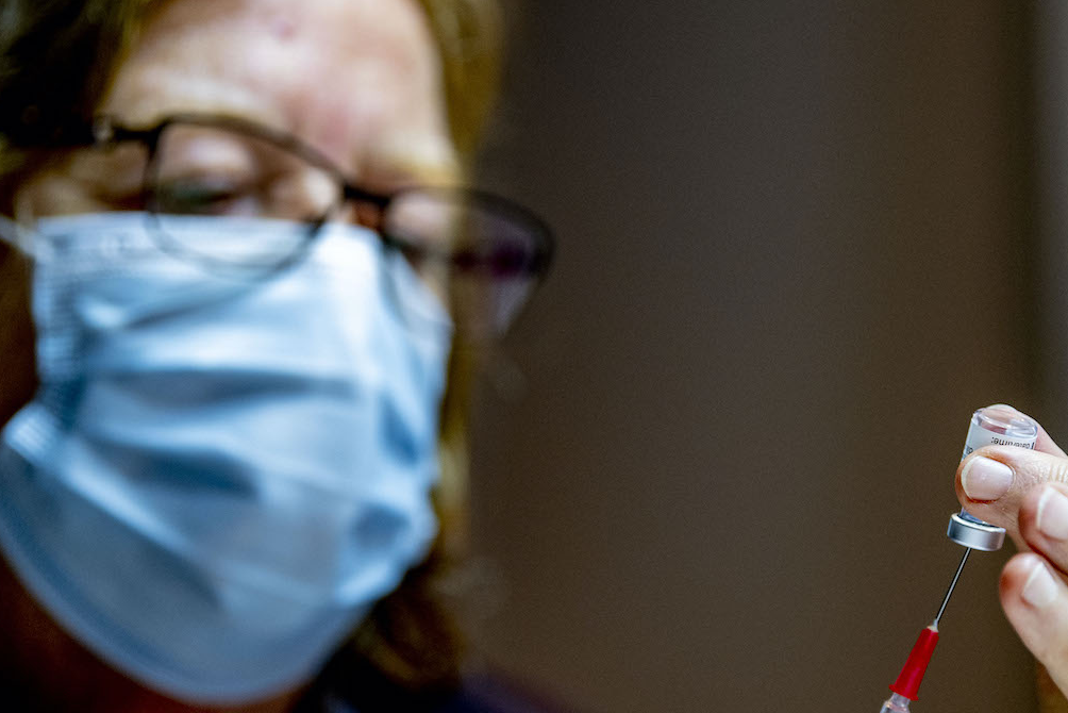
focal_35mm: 224
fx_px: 6647
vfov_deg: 6.1
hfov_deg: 9.2
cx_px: 588
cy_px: 504
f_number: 3.2
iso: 3200
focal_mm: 150
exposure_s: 1/500
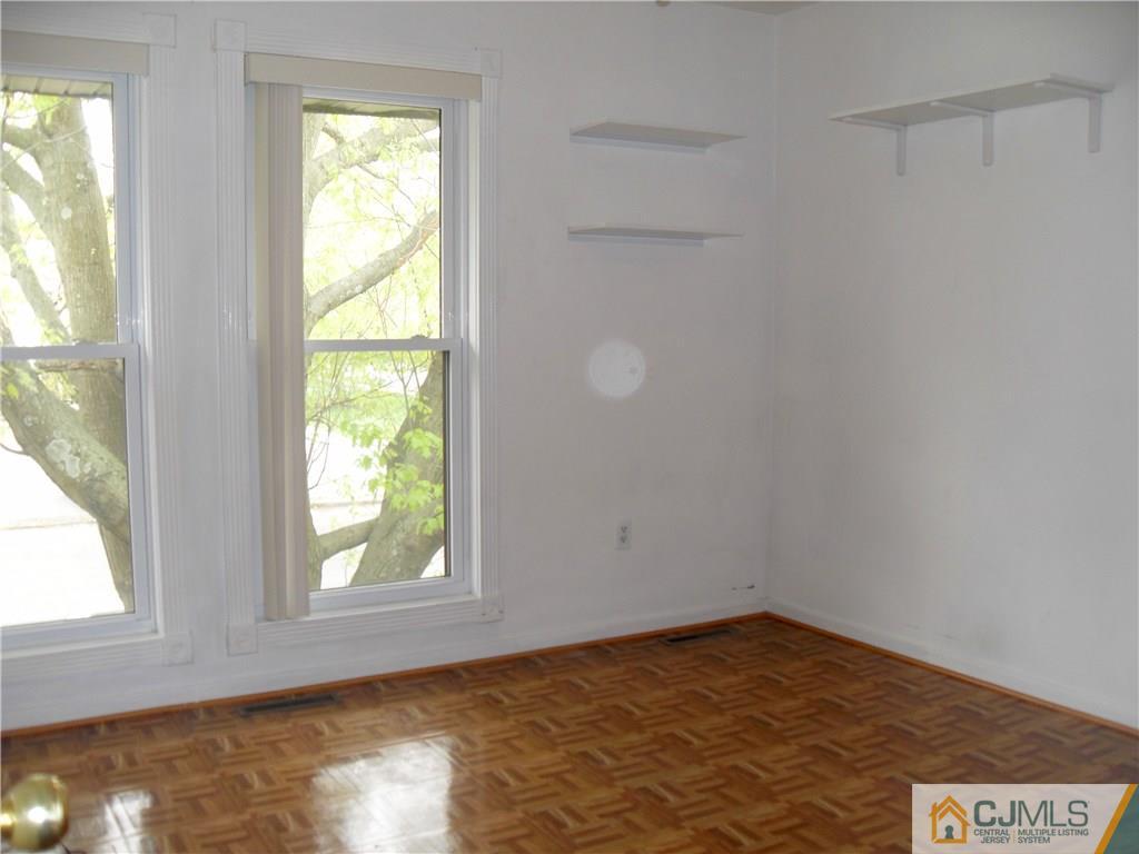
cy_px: 427
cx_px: 570
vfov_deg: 41.8
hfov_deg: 54.0
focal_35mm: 34
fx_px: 1119
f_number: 2.8
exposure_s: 1/45
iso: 100
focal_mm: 6.3
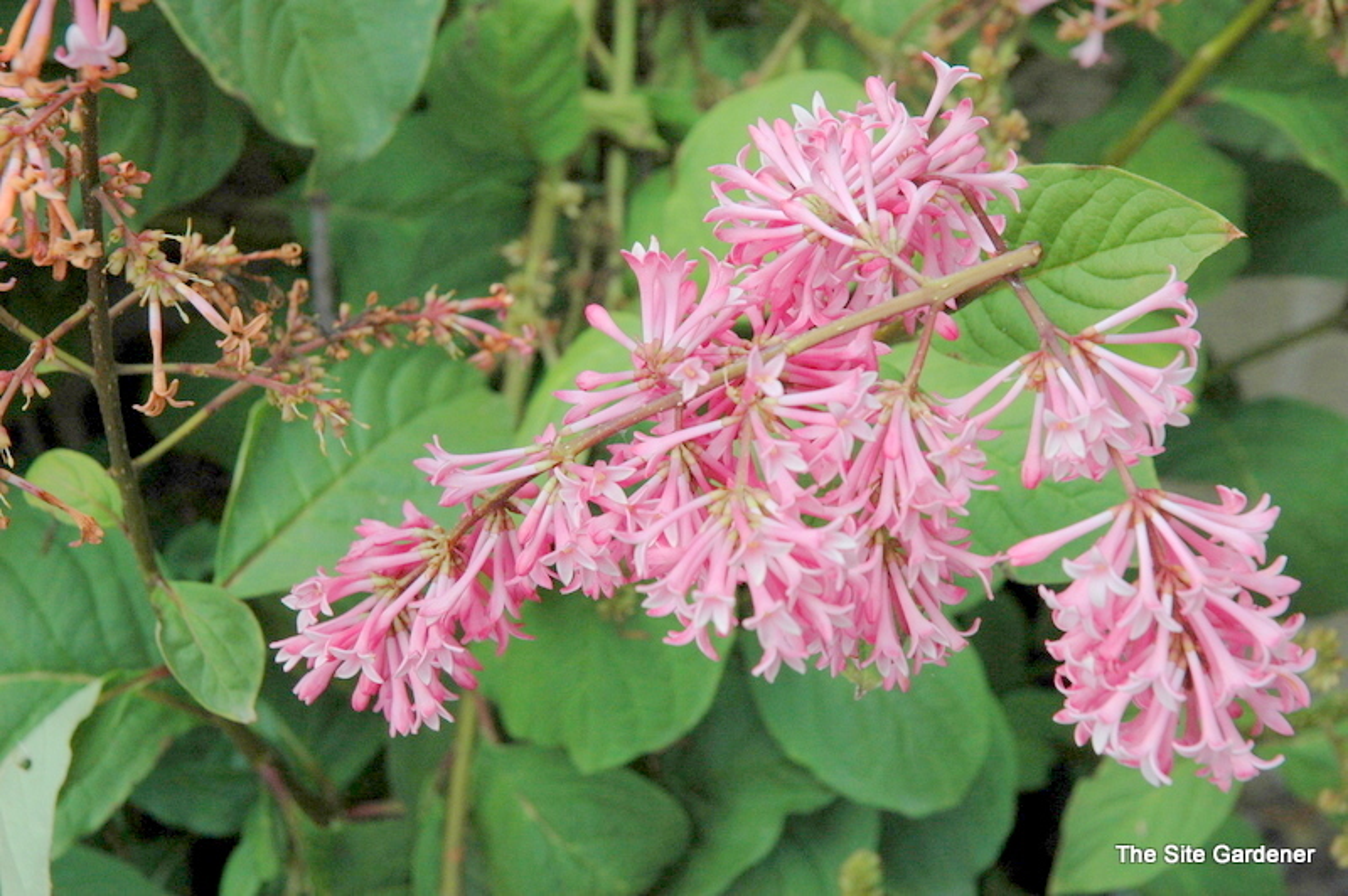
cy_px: 448
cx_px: 674
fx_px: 3479
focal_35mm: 93
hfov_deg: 21.9
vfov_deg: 14.7
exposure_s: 1/250
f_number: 8
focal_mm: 62
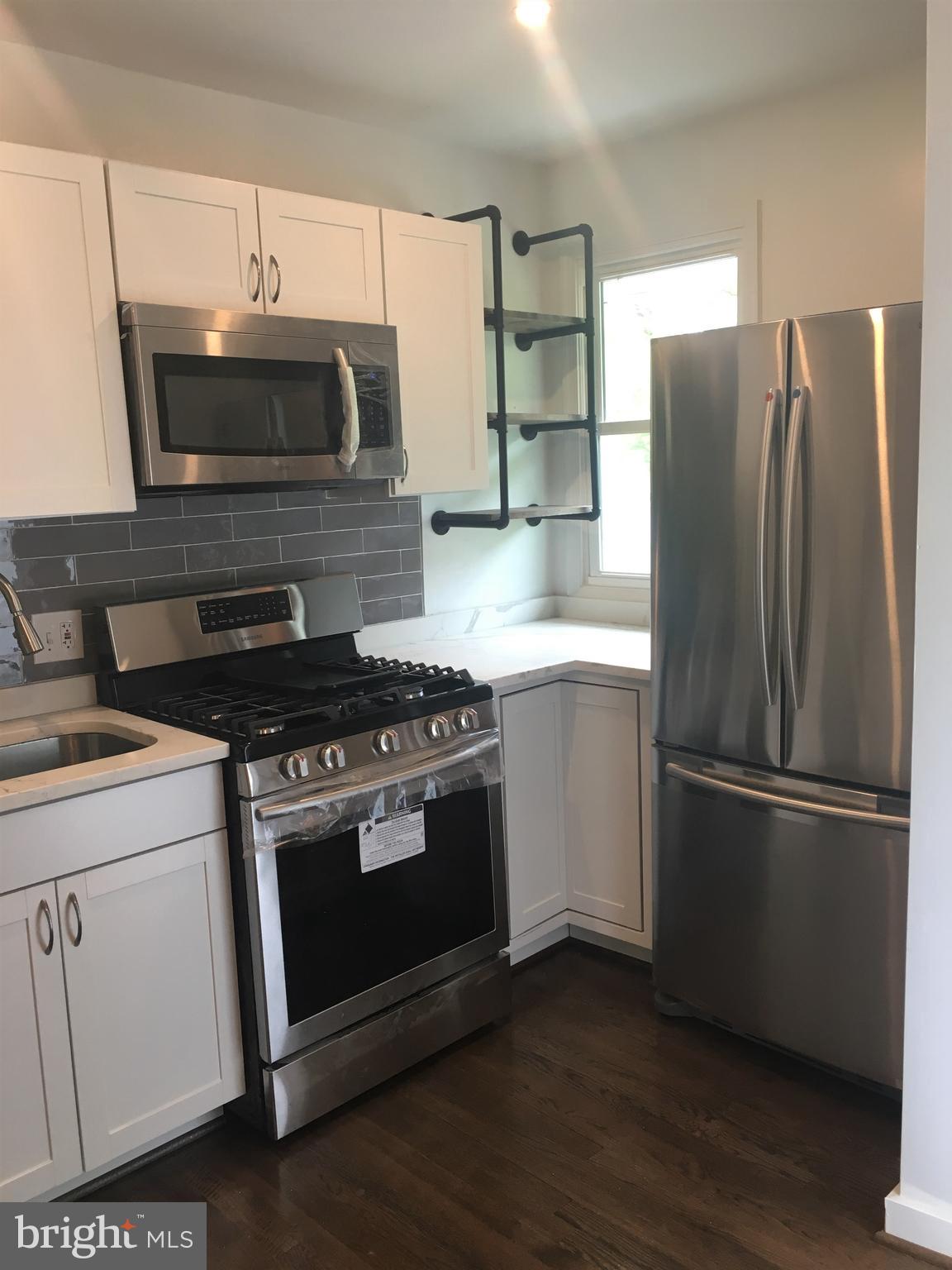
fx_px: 1063
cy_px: 635
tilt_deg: -8.2
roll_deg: +2.2
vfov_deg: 61.7
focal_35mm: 29
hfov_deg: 48.2
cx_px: 476
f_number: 2.2
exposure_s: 1/30
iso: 50
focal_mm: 4.15
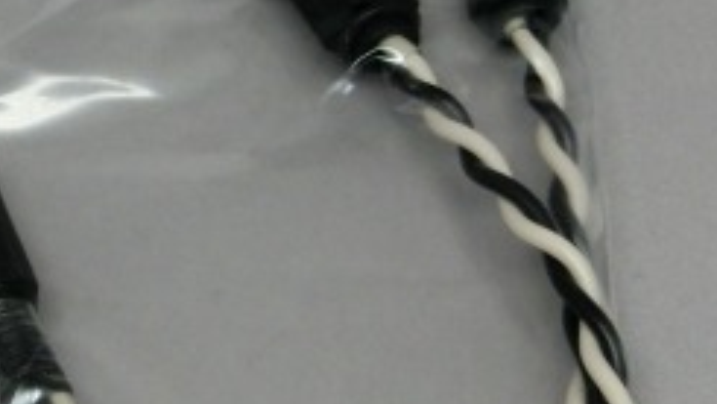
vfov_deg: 9.5
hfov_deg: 16.7
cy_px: 114
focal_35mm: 128
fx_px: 2434
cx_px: 219
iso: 250
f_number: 4.4
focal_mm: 8
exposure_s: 1/125
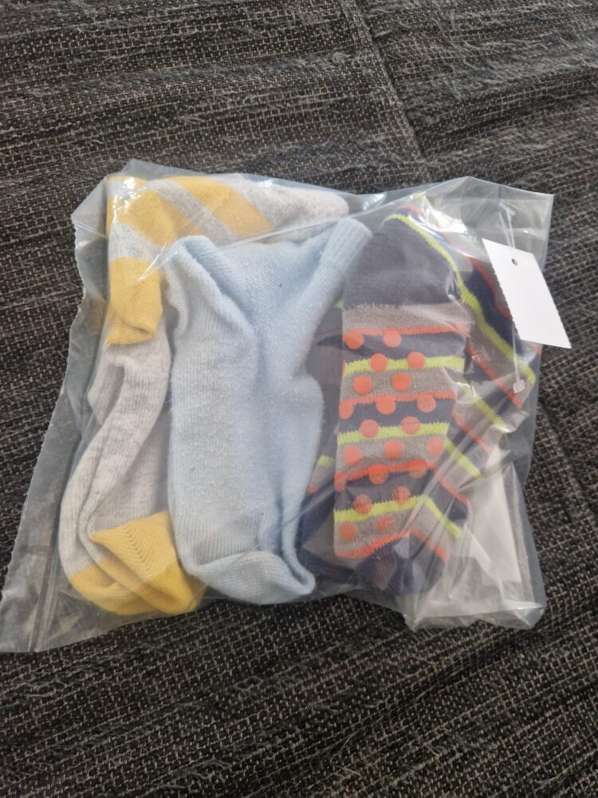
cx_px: 299
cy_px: 399
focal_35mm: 23
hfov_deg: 58.9
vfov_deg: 73.9
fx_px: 530
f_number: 1.8
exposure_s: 1/100
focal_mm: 5.4
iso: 64
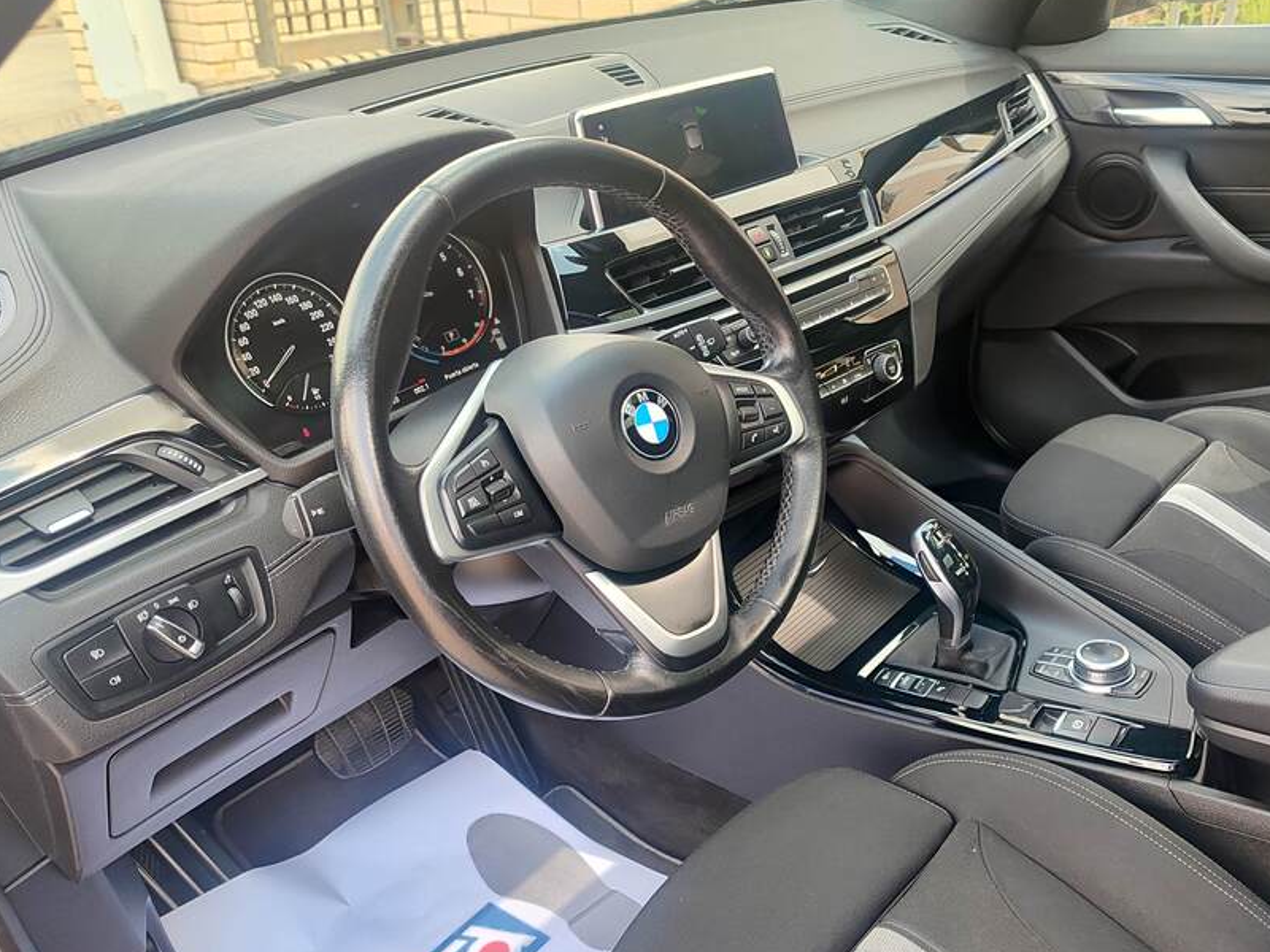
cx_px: 779
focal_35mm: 32
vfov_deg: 44.0
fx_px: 1174
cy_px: 563
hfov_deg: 56.3
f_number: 1.89
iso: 75
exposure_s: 1/100
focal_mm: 5.95
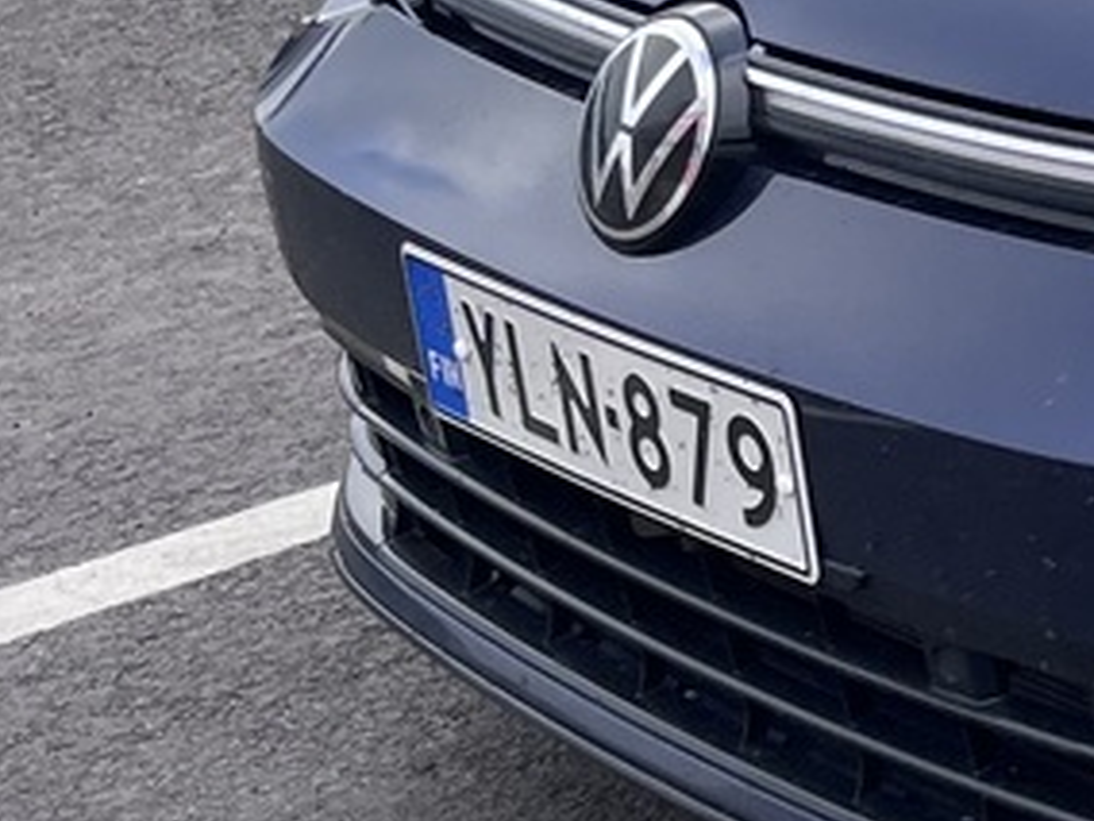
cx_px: 2253
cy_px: 23
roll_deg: +2.2
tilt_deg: -13.4
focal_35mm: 132
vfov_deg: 11.1
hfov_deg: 12.8
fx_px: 4172
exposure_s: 1/737
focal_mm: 5.1
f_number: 1.6
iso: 50
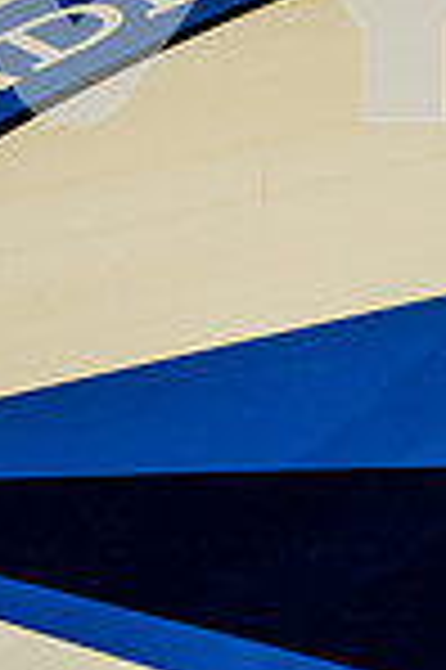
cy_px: -328
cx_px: 523
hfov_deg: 13.3
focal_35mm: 100
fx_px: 1863
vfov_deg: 18.2
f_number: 5.6
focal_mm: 33
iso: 640
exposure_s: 1/250
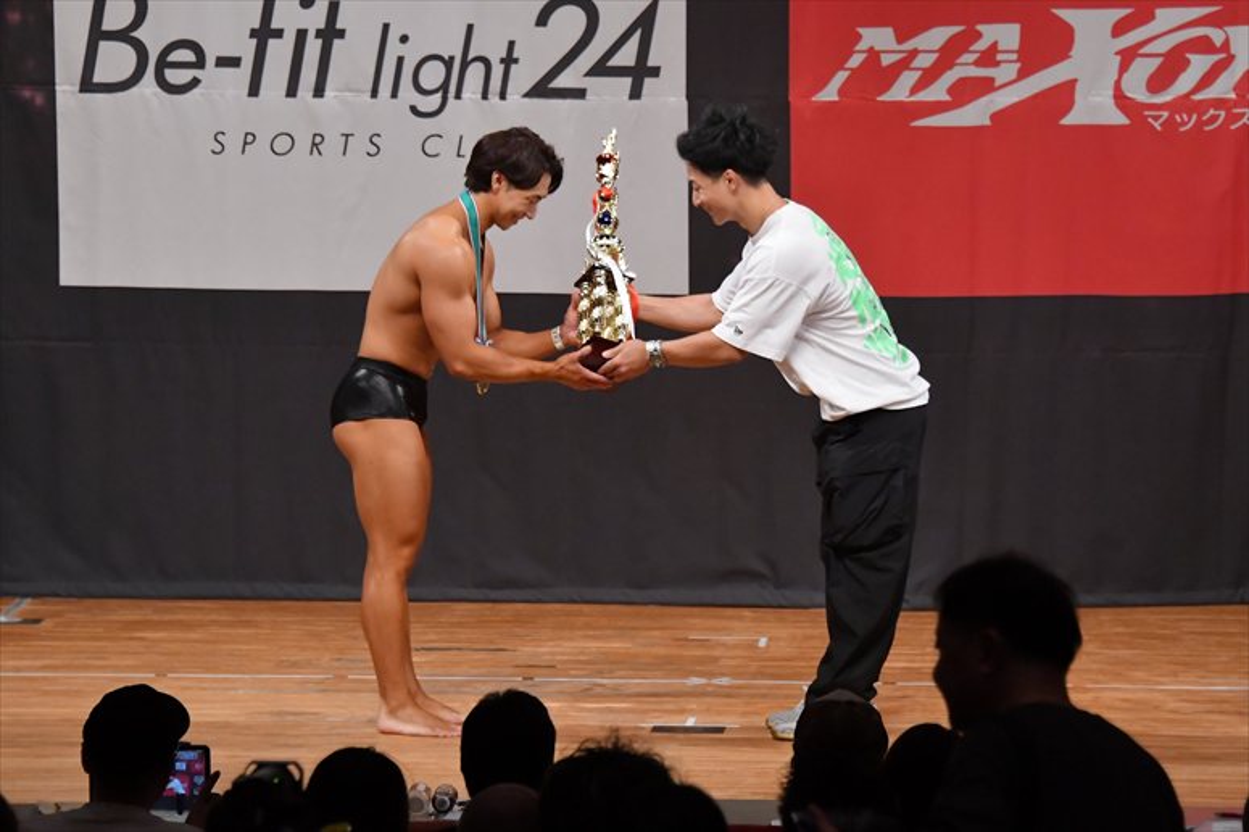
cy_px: 416
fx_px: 8323
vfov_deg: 5.7
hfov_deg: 8.6
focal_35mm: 240
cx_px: 624
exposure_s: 1/400
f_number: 5.6
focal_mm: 160
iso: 5000
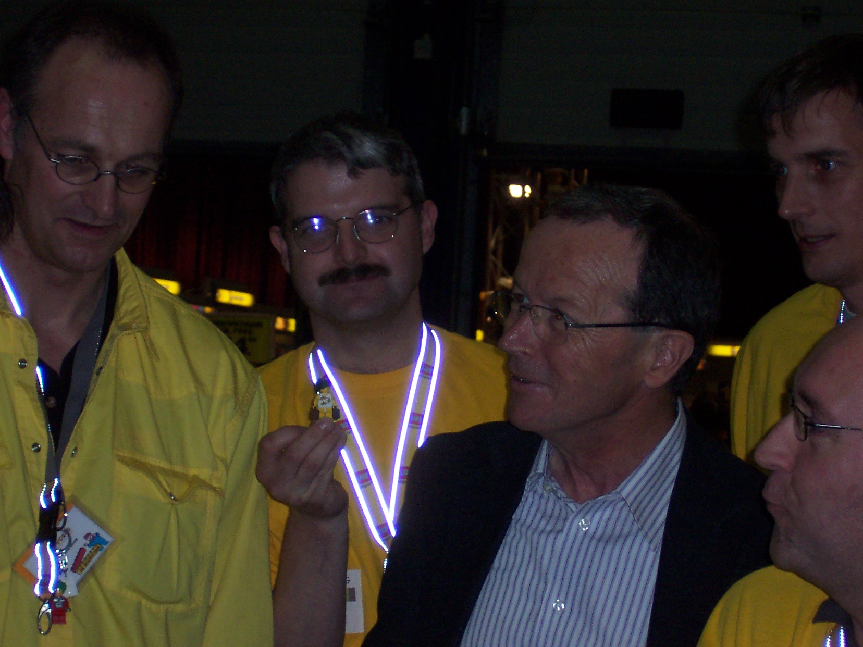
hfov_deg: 13.7
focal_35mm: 144
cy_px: 324
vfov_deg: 10.3
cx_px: 432
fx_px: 3590
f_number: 4.9
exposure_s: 1/125
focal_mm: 22.4
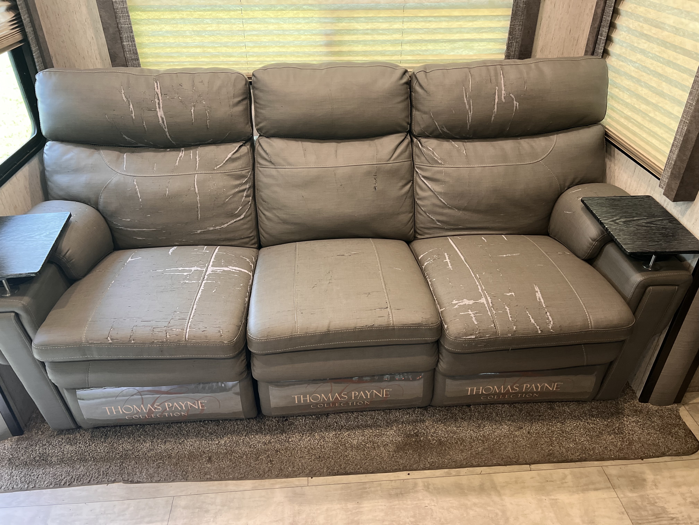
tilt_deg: -33.4
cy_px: 262
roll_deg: +0.6
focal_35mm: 26
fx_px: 525
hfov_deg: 67.3
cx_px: 350
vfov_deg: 53.1
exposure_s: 1/60
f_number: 1.5
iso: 400
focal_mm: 5.7
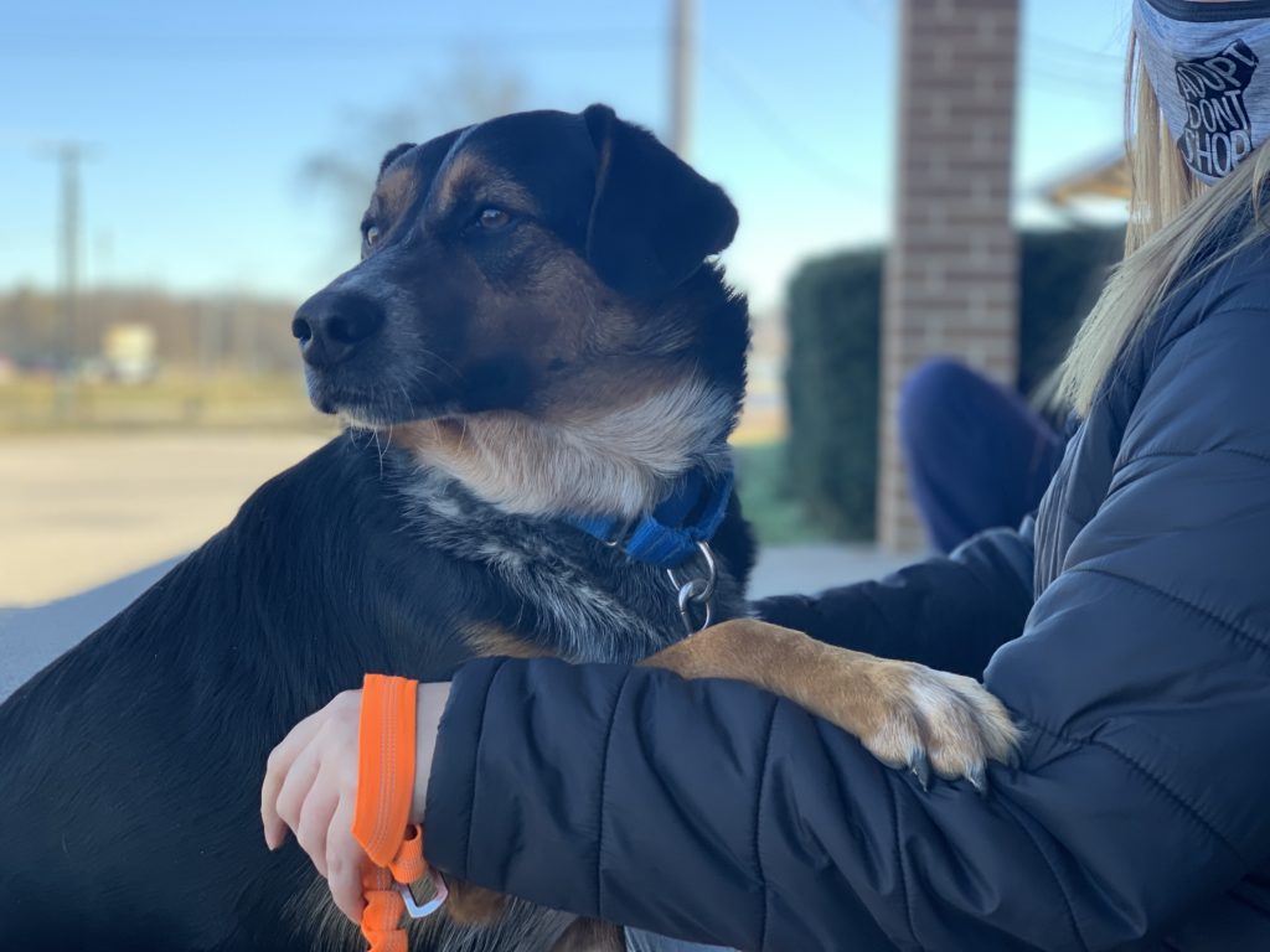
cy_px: 476
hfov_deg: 36.8
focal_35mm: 52
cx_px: 635
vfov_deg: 28.0
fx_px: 1908
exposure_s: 1/122
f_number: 2.4
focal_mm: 6
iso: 16
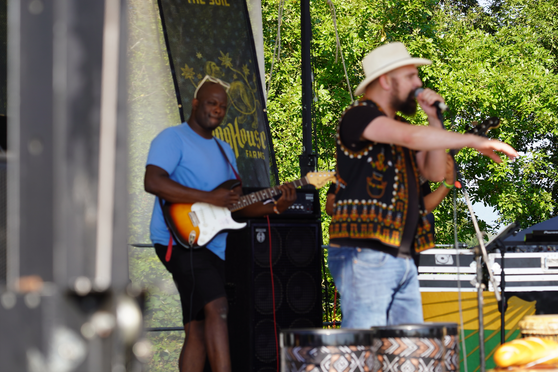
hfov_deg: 15.4
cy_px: 161
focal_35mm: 133
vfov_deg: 10.3
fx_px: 2061
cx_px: 301
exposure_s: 1/160
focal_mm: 105
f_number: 5.6
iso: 100
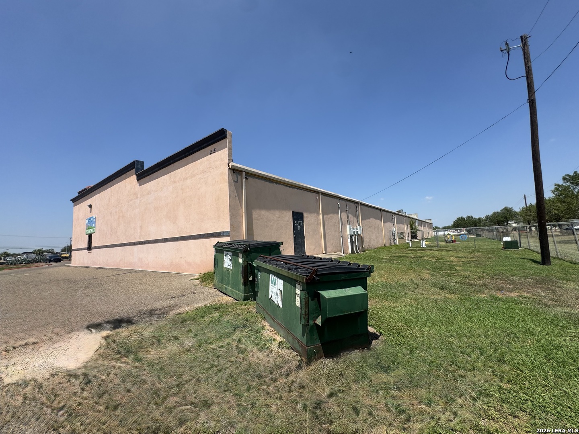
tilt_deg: +6.1
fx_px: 234
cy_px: 217
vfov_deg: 85.7
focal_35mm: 14
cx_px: 290
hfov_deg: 102.1
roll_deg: +2.9
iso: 50
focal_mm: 2.22
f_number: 2.2
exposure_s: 1/2273
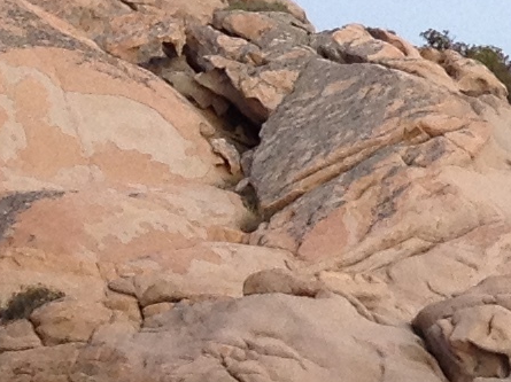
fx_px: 3791
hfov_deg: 6.9
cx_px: 1551
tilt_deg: -3.6
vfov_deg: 5.8
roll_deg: +0.9
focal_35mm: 257
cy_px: 236
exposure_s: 1/951
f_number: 2.4
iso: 50
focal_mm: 4.28
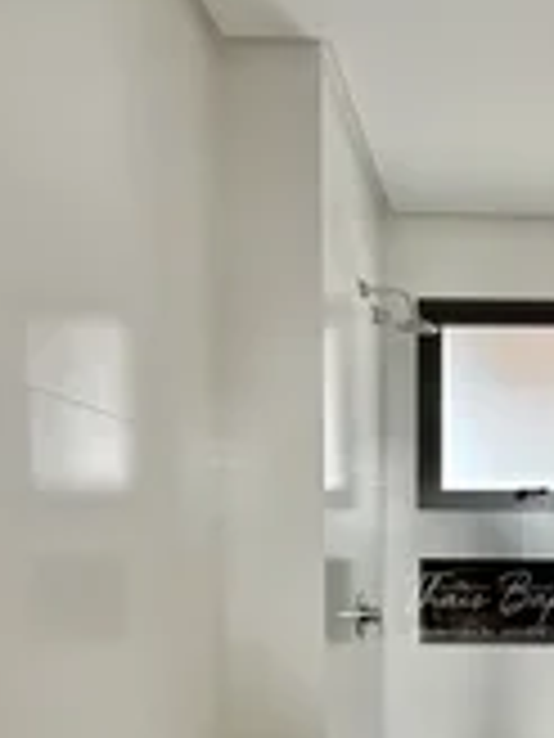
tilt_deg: -3.5
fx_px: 704
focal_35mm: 33
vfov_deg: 51.5
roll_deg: -0.7
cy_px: 603
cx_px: 518
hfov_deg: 39.3
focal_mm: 2.22
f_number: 2.2
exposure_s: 1/99
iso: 100
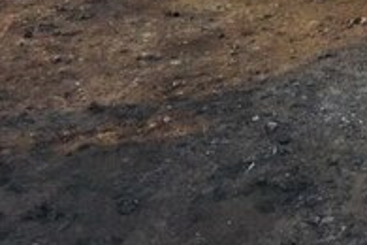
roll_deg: +0.5
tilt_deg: -9.2
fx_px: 1040
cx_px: 546
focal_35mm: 102
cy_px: -193
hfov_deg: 17.9
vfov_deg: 12.3
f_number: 2.2
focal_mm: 4.15
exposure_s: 1/430
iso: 32
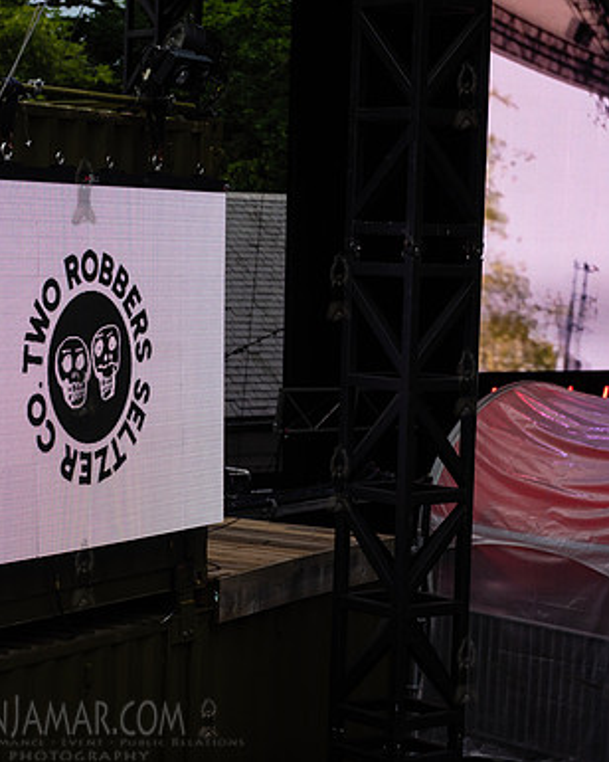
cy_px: 381
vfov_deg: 19.4
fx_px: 2230
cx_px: 83
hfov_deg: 15.4
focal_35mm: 99
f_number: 2.8
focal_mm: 70
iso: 500
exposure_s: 1/4000
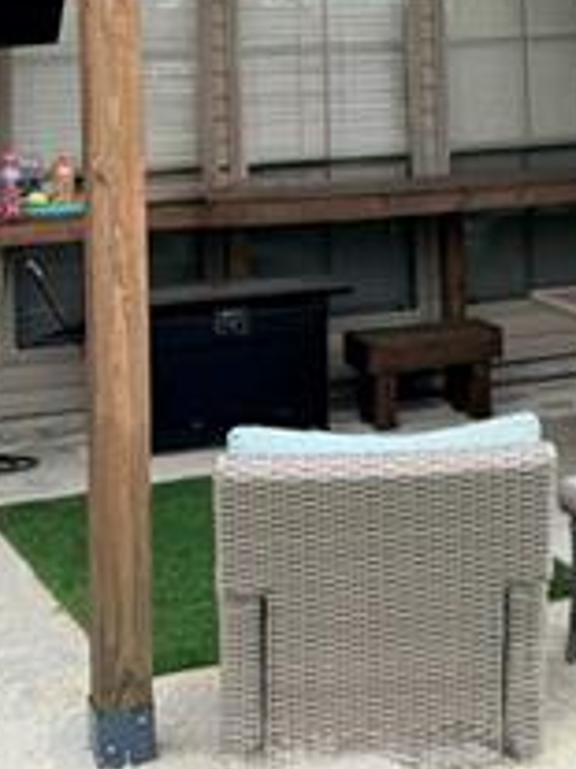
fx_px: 1977
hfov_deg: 16.4
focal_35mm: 89
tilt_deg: +3.4
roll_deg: +2.1
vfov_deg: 20.8
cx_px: 509
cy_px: -111
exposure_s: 1/772
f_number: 1.78
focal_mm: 6.76
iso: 100
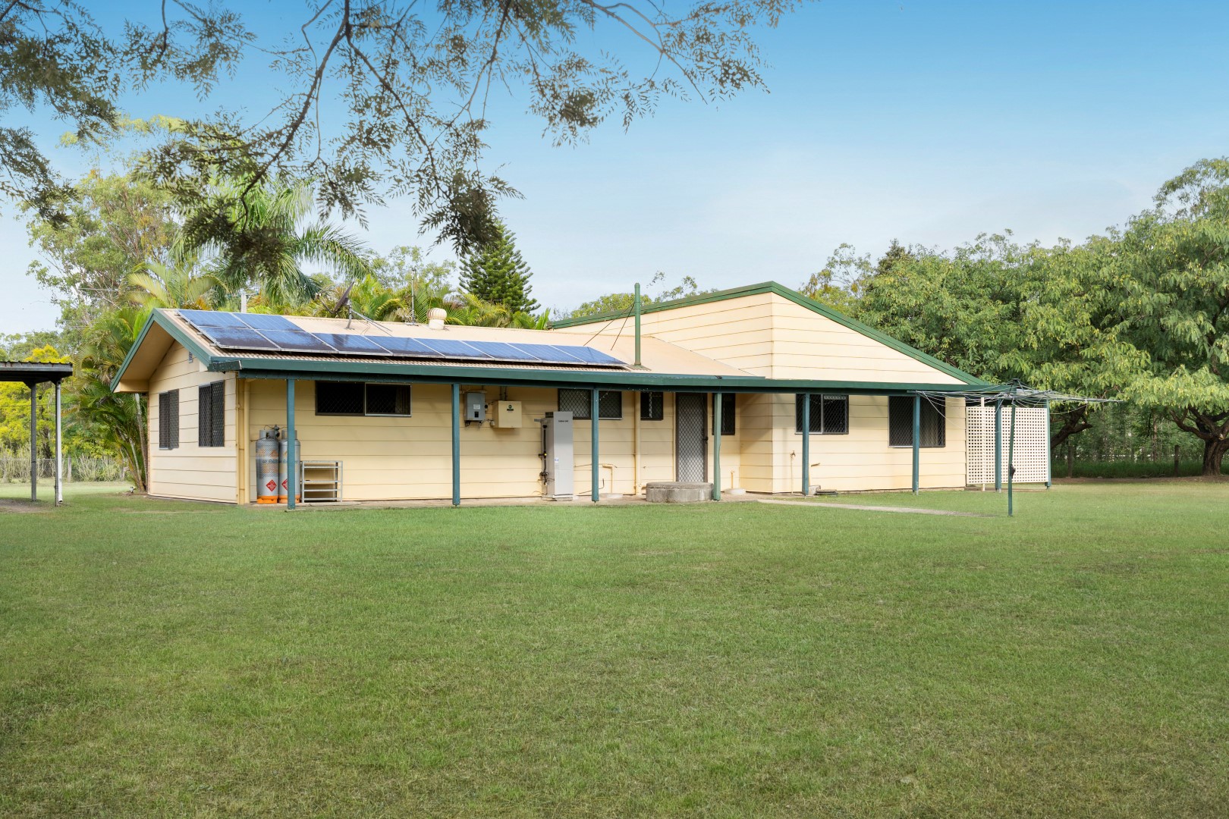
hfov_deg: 54.4
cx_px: 614
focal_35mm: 35
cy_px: 410
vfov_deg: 37.9
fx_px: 1195
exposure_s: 1/40
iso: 250
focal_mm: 35
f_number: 7.1
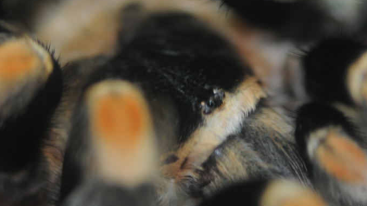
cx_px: 177
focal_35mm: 250
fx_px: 2430
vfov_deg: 4.9
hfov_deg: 8.6
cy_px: 94
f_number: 3.5
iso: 200
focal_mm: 105
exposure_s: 1/60
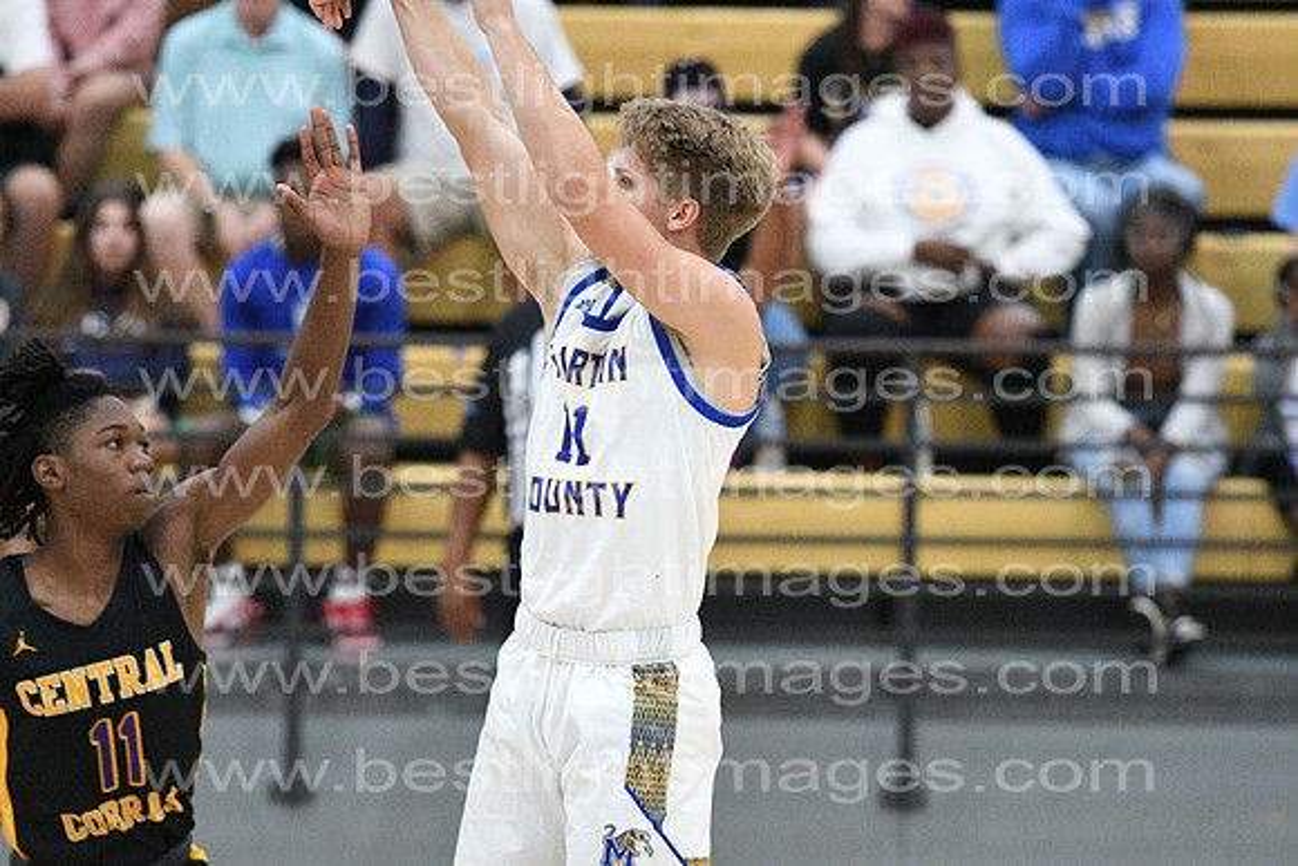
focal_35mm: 270
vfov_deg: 5.1
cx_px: 649
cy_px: 433
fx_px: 9737
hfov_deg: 7.6
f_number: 4
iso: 12800
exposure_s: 1/800
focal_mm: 180
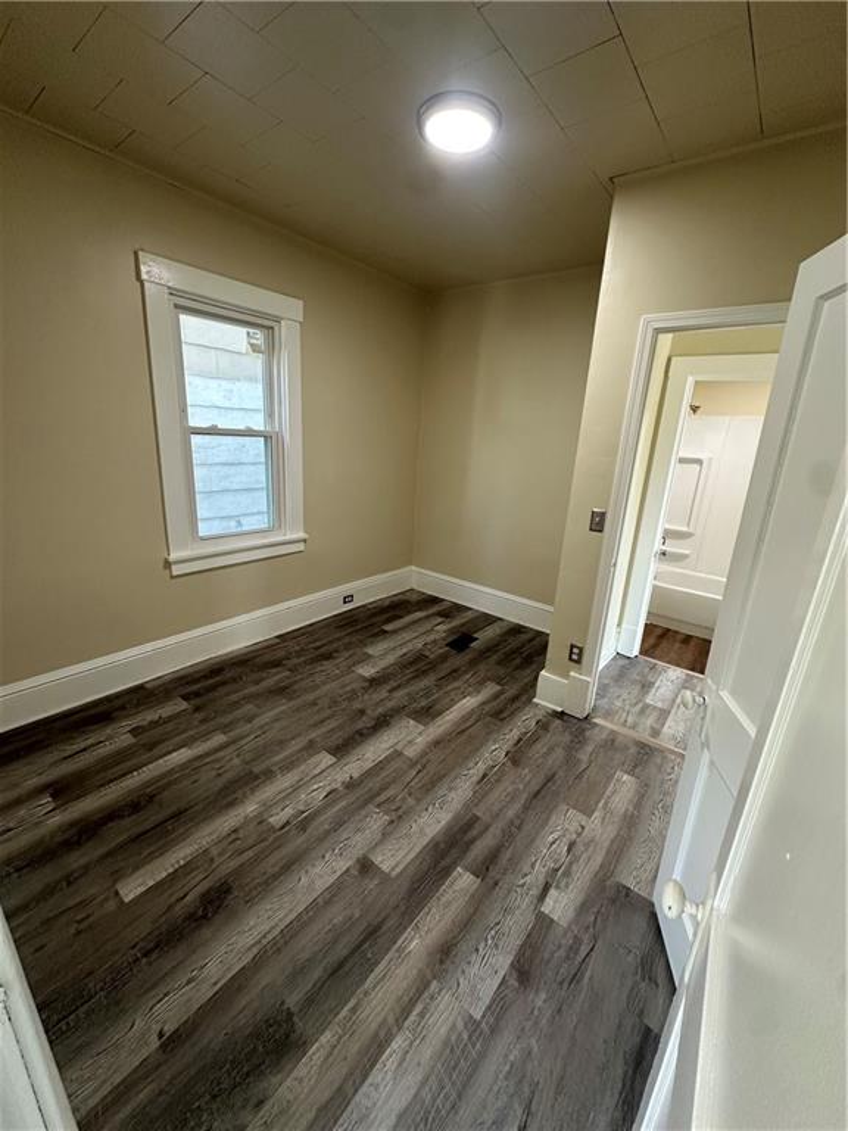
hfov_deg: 85.7
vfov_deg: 102.1
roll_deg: -3.5
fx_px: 457
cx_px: 424
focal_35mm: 14
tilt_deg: -17.5
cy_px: 566
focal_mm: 2.22
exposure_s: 1/60
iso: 160
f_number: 2.2
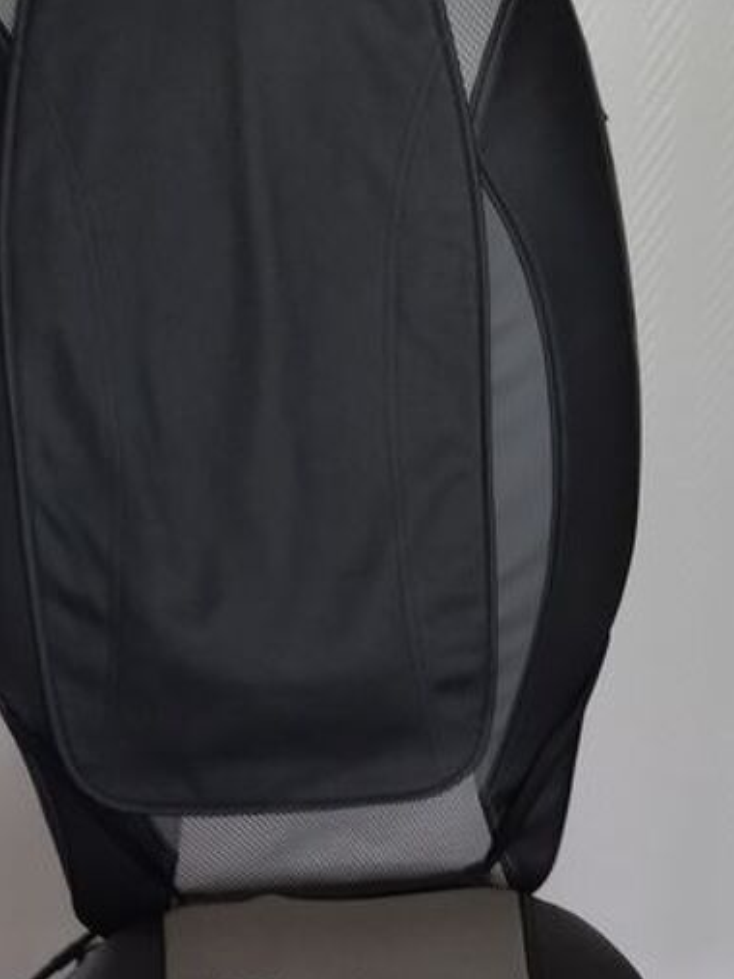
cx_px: 344
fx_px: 2008
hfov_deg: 20.7
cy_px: 1003
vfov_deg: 25.9
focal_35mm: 71
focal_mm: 4.74
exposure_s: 1/17
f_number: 1.79
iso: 303
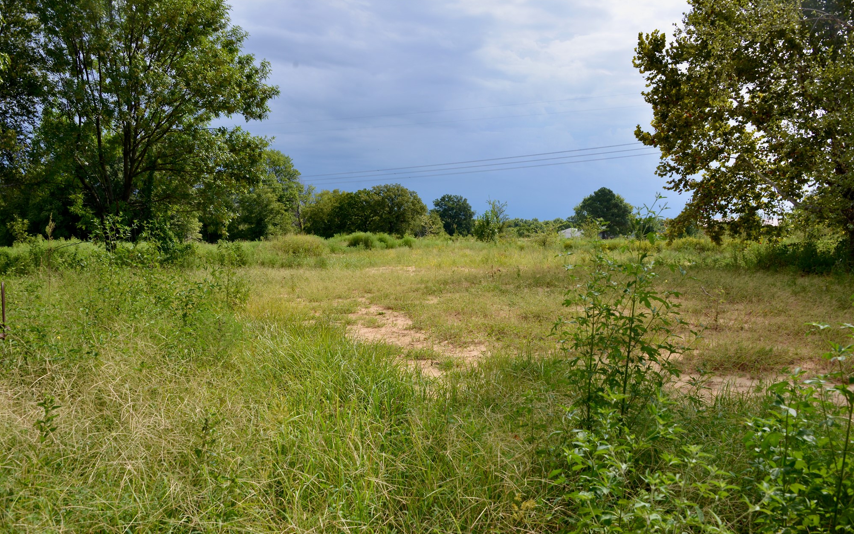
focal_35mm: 29
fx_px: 675
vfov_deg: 43.1
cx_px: 421
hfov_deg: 64.6
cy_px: 288
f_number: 10
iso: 320
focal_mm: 28
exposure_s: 1/400
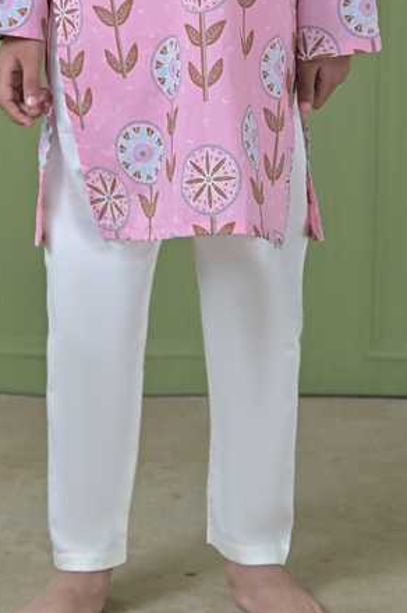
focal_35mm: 85
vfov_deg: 23.9
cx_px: 178
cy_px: 315
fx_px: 1444
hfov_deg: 16.0
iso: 800
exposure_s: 1/160
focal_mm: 71
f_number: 4
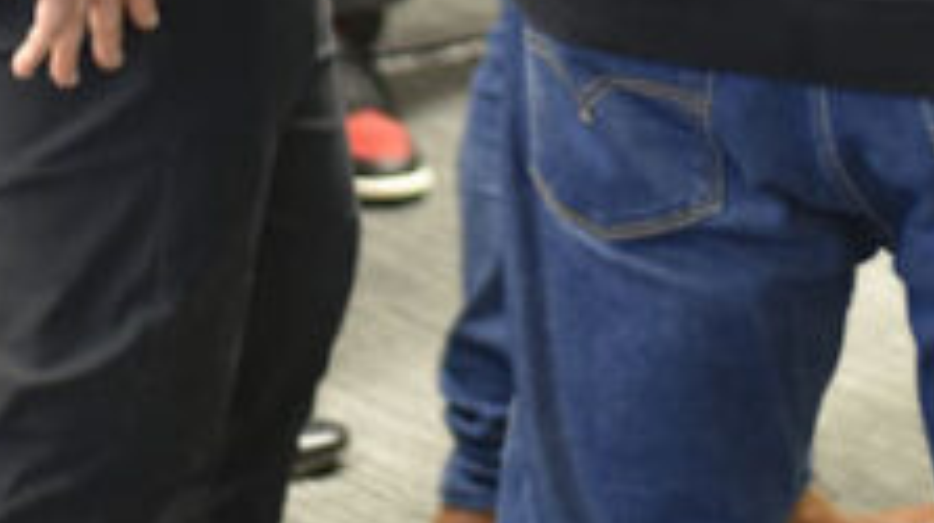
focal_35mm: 241
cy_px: -745
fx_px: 5964
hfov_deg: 8.9
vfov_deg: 4.9
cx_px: 913
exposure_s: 1/60
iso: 800
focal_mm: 50
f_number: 1.8
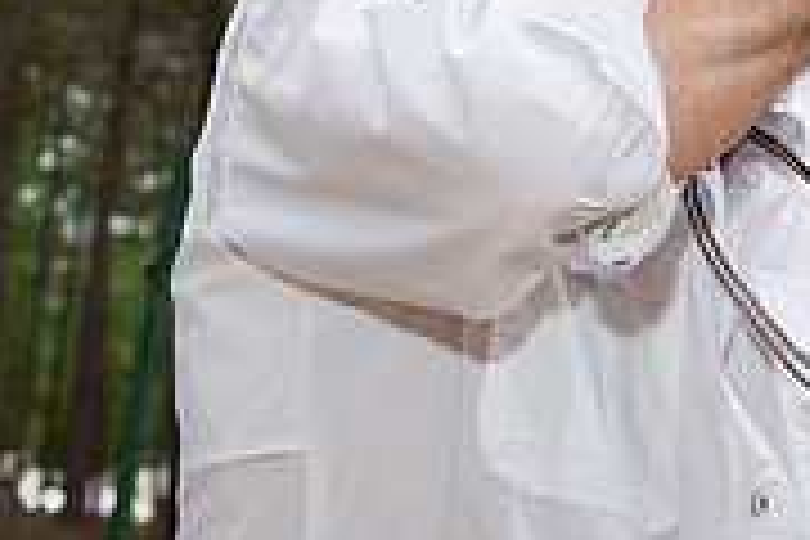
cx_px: 1084
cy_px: 18
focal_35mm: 155
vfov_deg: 8.8
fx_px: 3487
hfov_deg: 12.8
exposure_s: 1/250
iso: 200
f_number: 5.6
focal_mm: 48
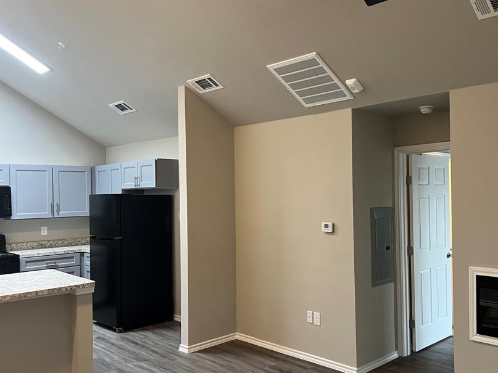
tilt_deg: -1.4
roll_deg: +1.3
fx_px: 475
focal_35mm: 33
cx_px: 310
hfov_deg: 54.8
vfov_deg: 42.9
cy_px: 194
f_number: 1.5
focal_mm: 5.7
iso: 500
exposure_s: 1/60
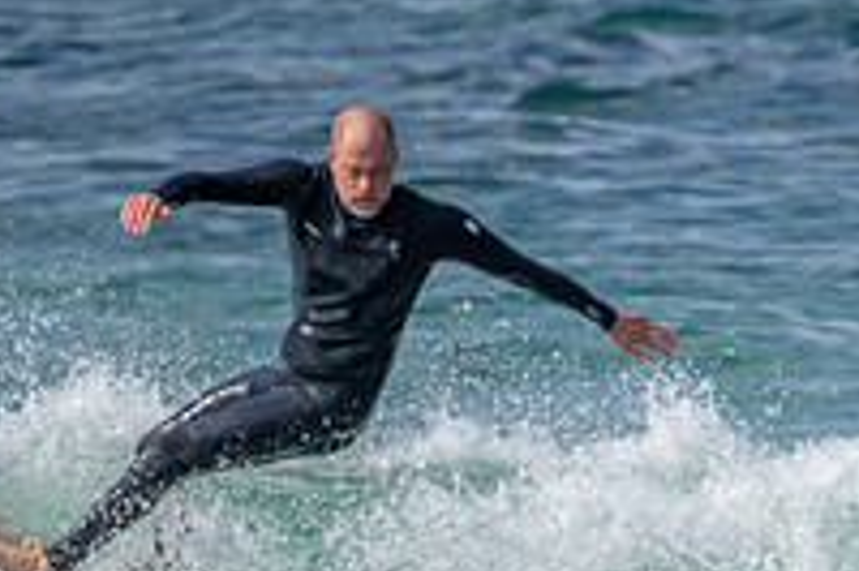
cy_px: 672
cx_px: 674
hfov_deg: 0.9
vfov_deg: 0.6
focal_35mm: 2325
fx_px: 55430
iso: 1800
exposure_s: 1/1250
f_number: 11
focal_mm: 800
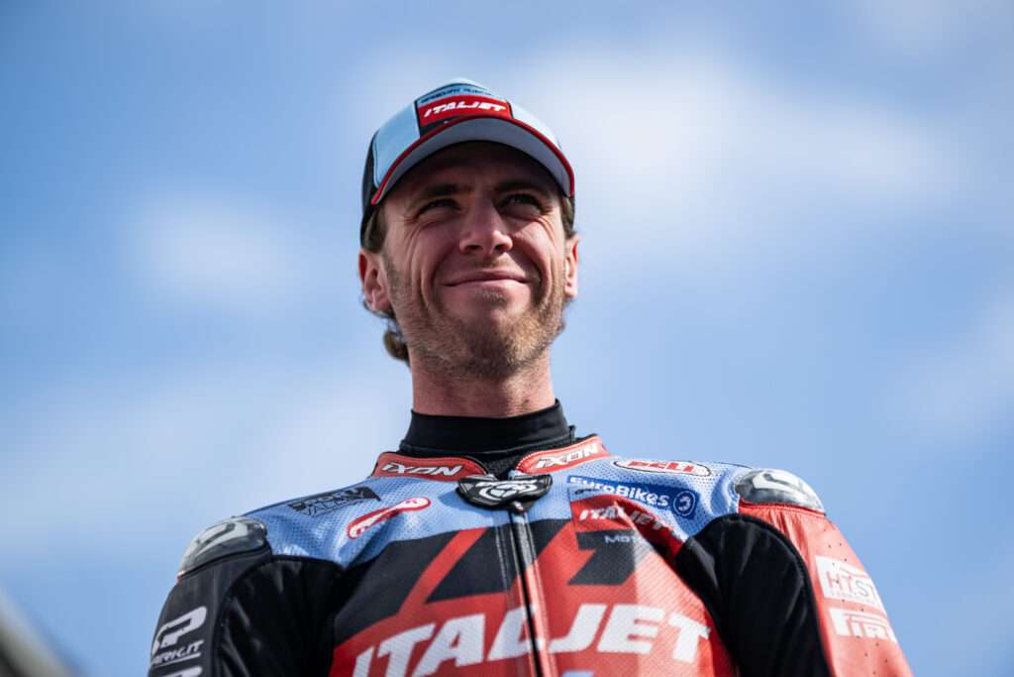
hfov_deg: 15.2
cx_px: 507
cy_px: 338
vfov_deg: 10.2
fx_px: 3803
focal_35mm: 135
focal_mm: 135
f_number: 1.8
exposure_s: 1/2500
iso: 50
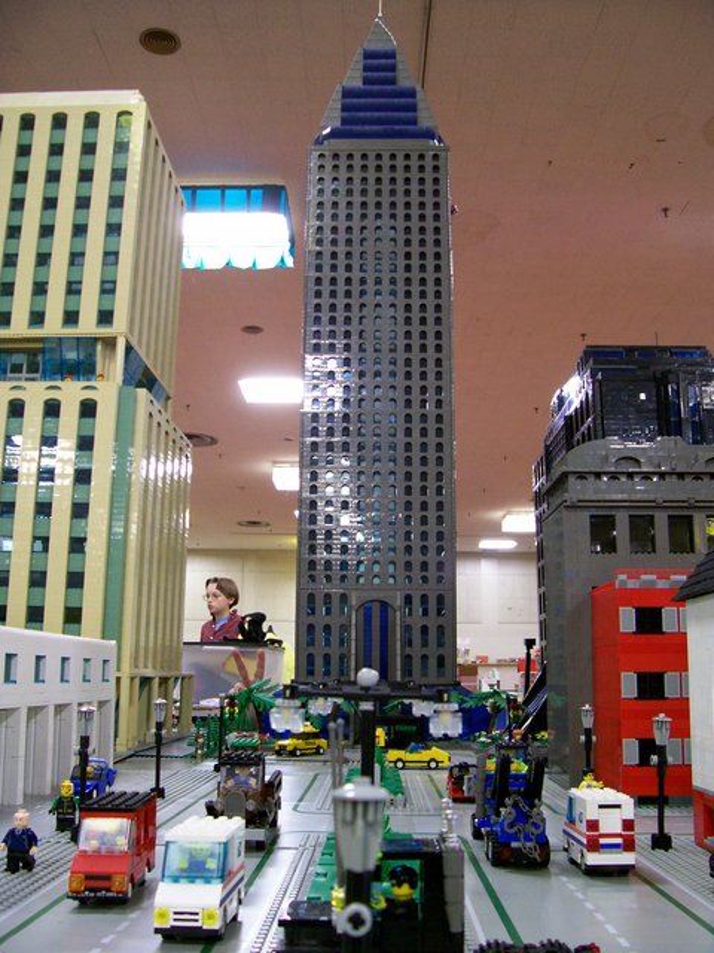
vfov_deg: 54.0
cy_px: 476
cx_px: 357
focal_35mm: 34
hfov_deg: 41.8
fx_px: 935
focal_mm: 5.6
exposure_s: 1/8.8
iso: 160
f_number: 2.7
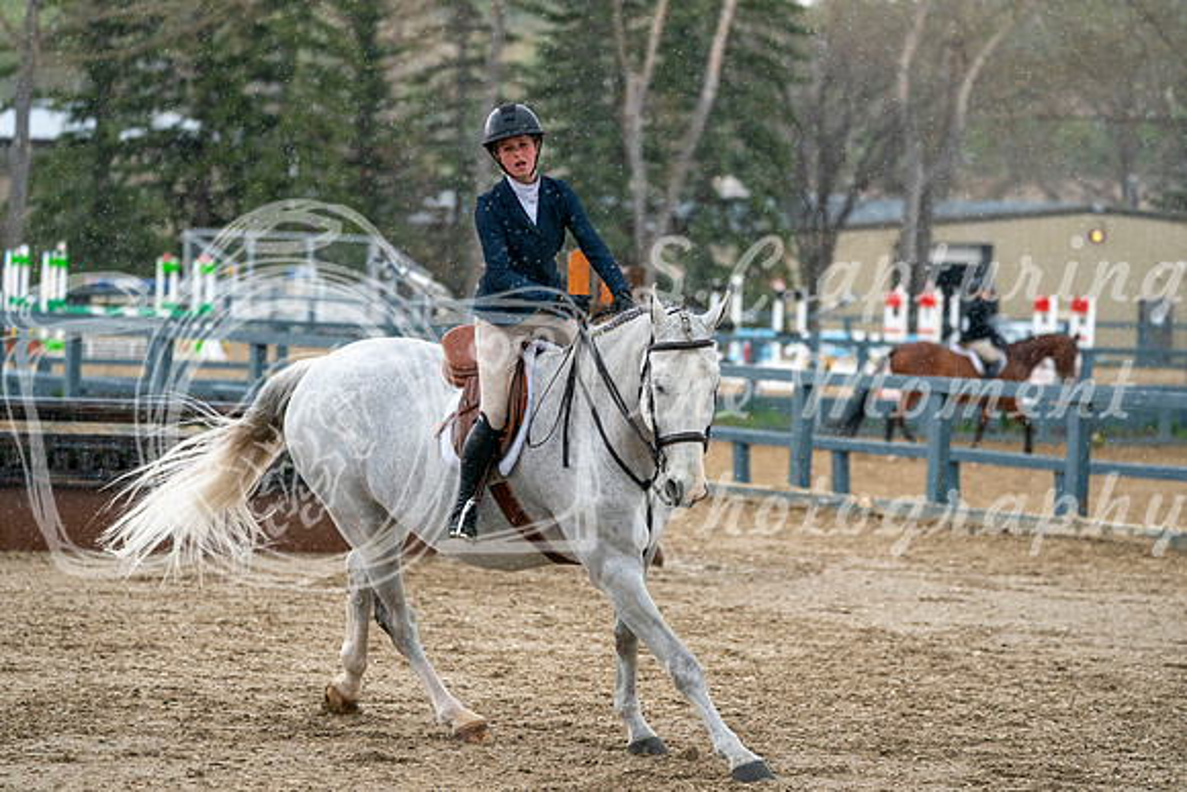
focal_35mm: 200
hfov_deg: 10.3
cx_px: 594
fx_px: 6596
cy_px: 396
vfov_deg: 6.9
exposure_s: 1/1250
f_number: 5.6
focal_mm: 200
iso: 2000
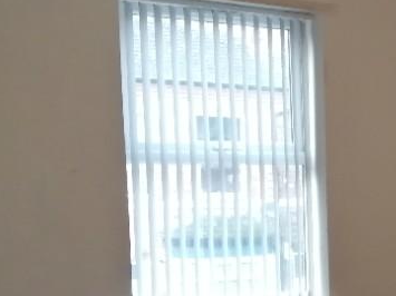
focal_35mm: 75
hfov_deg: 23.4
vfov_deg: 19.3
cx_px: 495
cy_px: 262
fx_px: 858
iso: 400
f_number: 1.8
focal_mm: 3.6
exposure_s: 1/100
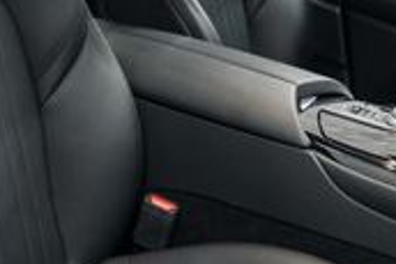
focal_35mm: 104
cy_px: 141
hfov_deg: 19.6
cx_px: 134
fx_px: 1145
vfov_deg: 13.2
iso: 1000
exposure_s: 1/50
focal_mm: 28
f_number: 3.2
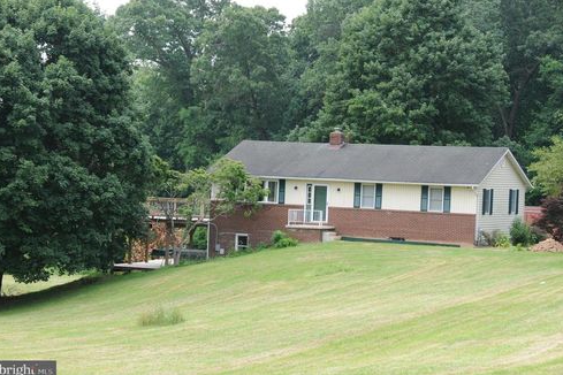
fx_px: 1486
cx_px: 282
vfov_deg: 14.4
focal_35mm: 95
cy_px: 190
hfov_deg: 21.5
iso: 200
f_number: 7.1
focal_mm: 62
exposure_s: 1/200
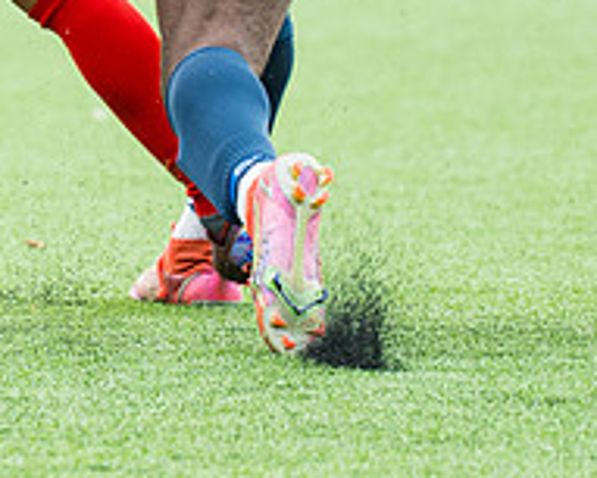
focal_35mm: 730
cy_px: -116
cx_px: -249
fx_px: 12905
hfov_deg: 2.6
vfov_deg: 2.1
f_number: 2.8
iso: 800
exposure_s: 1/400
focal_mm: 135
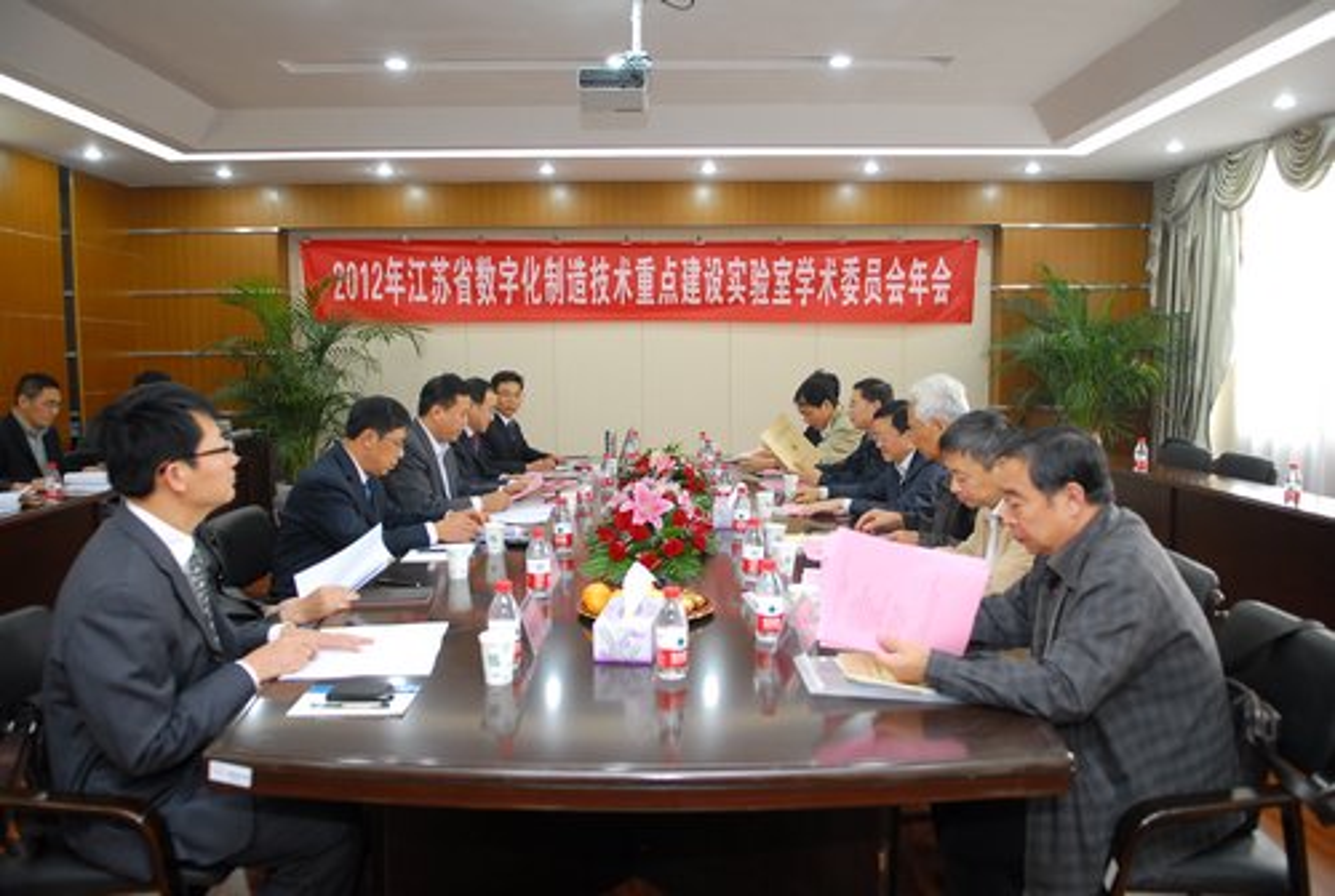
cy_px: 448
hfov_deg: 70.3
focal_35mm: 26
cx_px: 668
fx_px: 948
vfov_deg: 50.6
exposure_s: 1/60
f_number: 2.8
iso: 400
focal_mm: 17
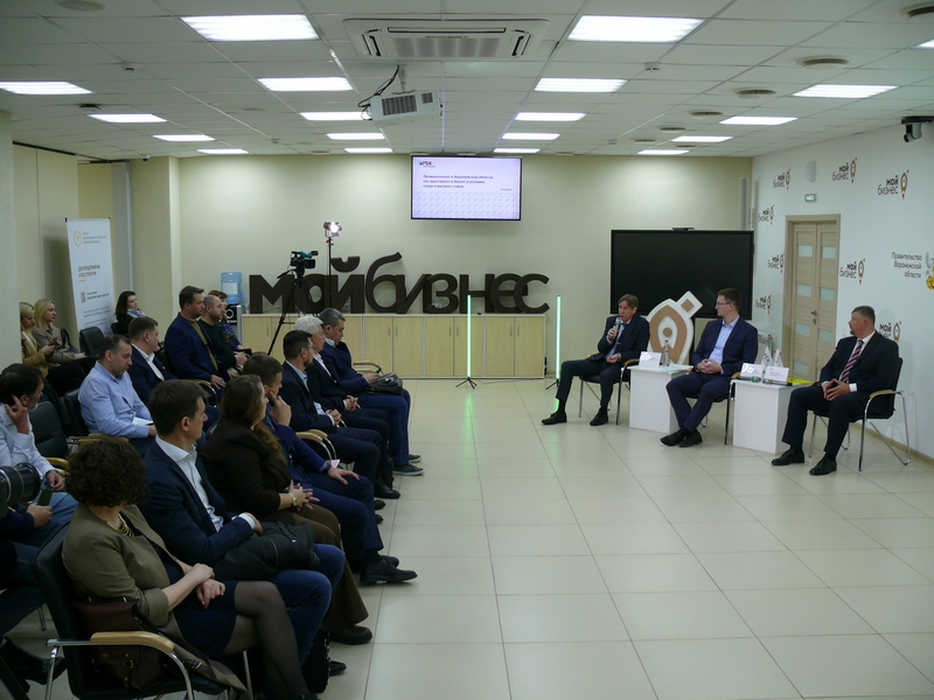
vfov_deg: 40.7
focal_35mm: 35
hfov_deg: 52.6
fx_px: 944
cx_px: 467
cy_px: 350
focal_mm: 7.4
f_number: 2.8
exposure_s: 1/50
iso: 100
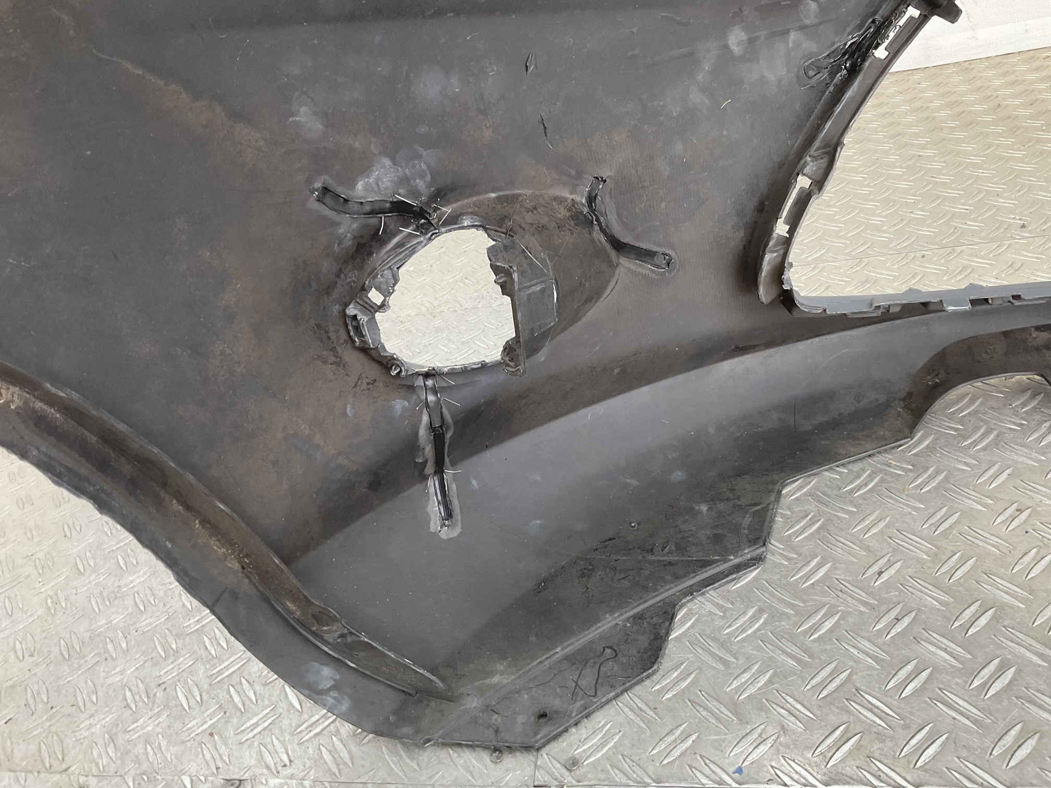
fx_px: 880
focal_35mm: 29
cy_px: 394
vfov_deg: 48.2
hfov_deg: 61.7
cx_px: 526
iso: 50
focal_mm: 3
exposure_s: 1/100
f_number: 1.8
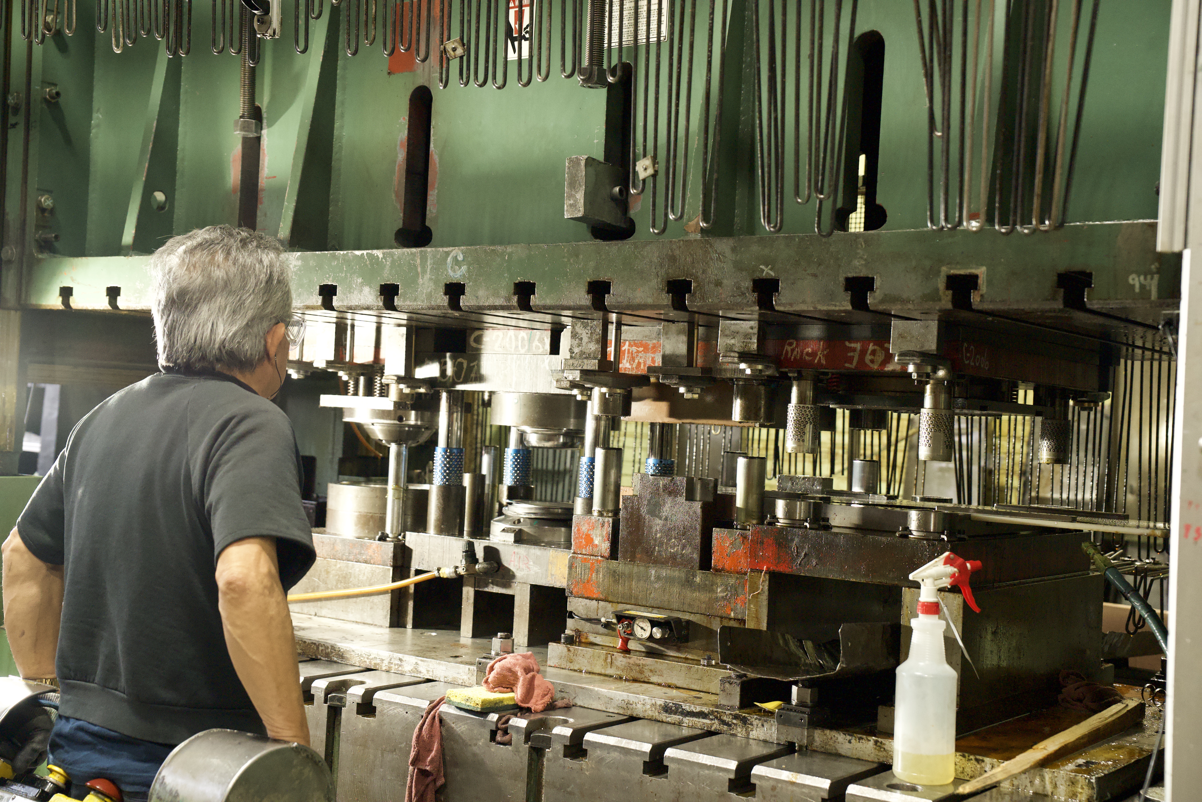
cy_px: 401
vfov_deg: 28.6
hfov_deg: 41.9
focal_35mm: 47
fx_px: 1569
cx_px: 601
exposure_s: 1/160
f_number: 4.5
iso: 8000
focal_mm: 47
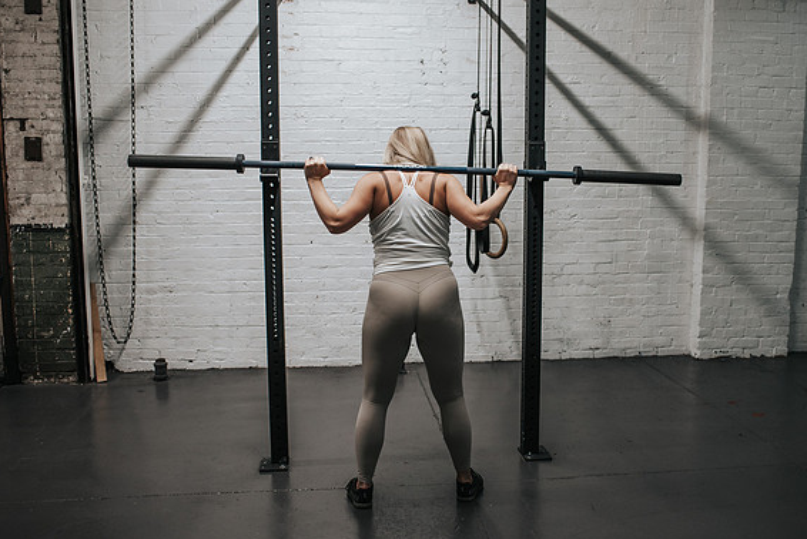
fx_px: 875
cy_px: 274
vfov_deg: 34.2
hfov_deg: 49.5
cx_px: 443
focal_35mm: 39
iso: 800
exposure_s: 1/250
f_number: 3.2
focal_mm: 35
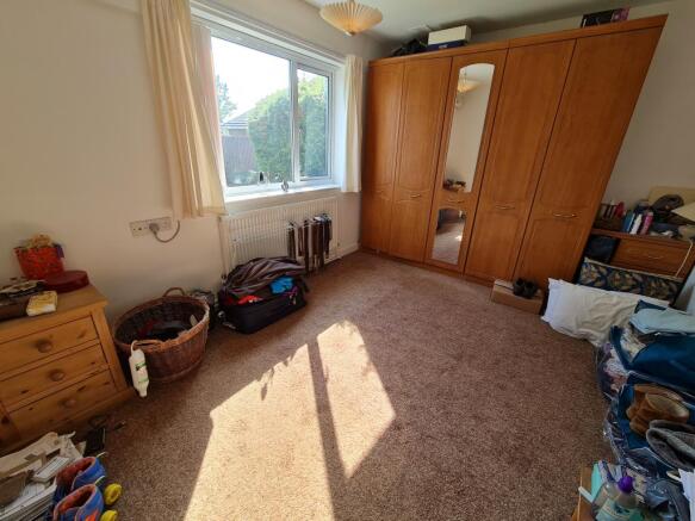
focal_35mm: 13
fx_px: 261
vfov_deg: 89.9
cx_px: 348
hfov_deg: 106.2
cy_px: 260
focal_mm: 2.2
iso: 64
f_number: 2.2
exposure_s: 1/151
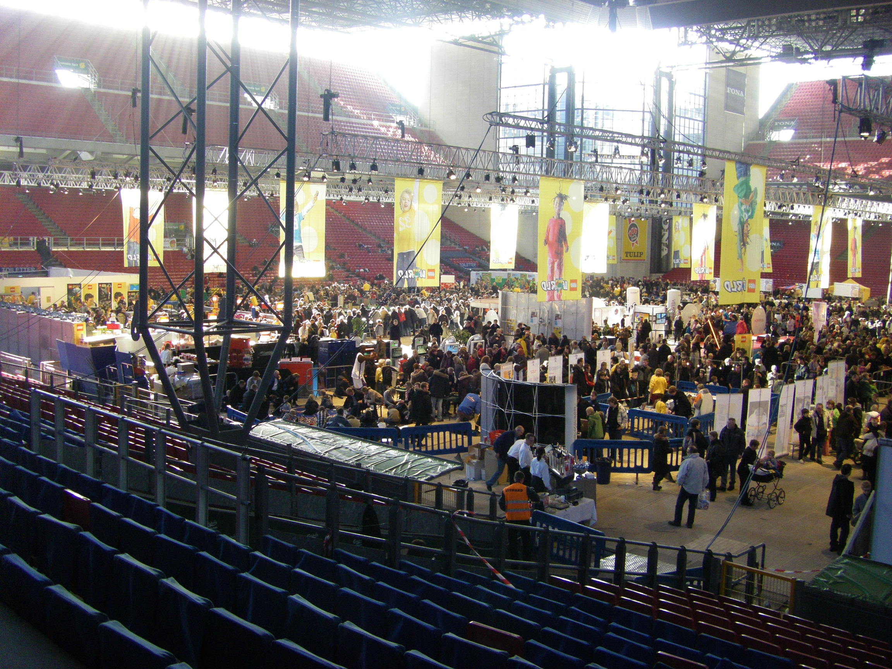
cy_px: 334
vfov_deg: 37.7
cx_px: 446
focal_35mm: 38
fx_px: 979
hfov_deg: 49.0
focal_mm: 6.3
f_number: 3.5
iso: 320
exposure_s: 1/50
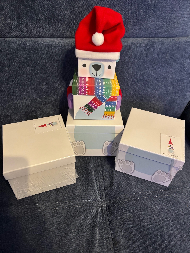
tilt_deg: -41.8
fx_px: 190
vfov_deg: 67.3
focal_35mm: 26
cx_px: 95
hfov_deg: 53.1
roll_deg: -4.3
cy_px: 126
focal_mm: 5.96
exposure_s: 1/33
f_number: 1.6
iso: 640
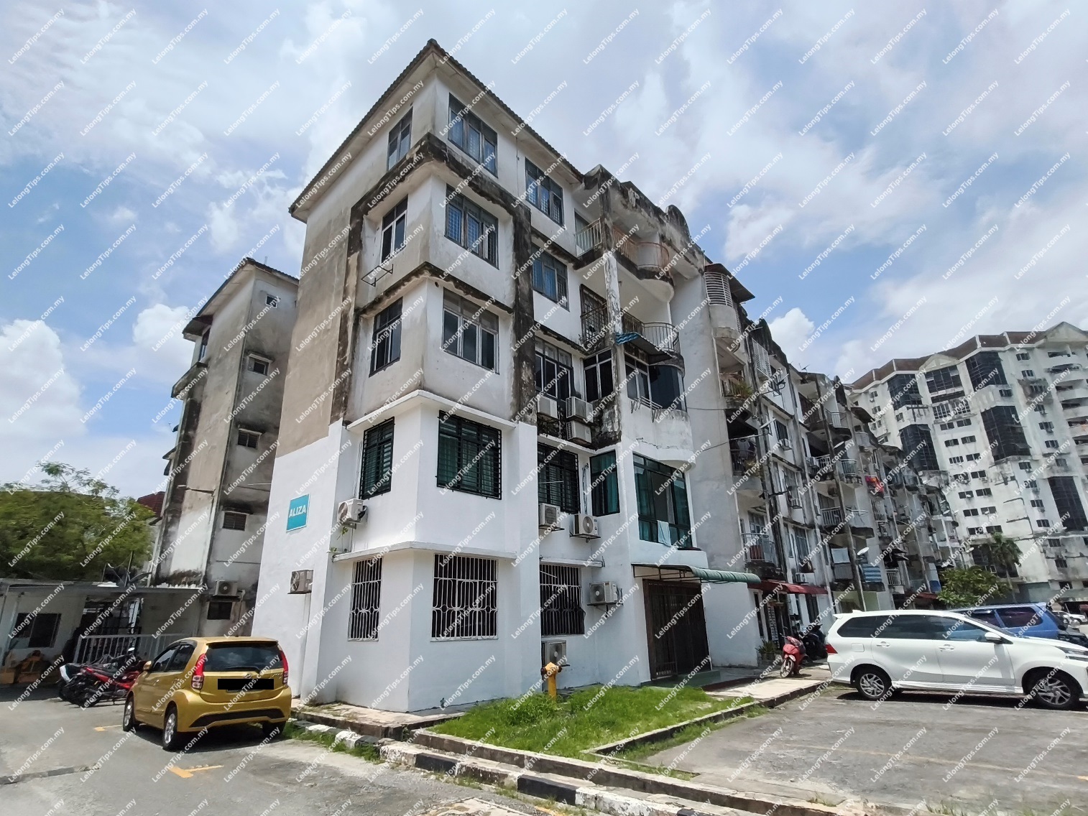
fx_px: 472
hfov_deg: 98.2
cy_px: 408
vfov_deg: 81.8
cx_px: 544
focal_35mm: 15
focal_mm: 1.67
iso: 50
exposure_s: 1/4237
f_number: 2.2
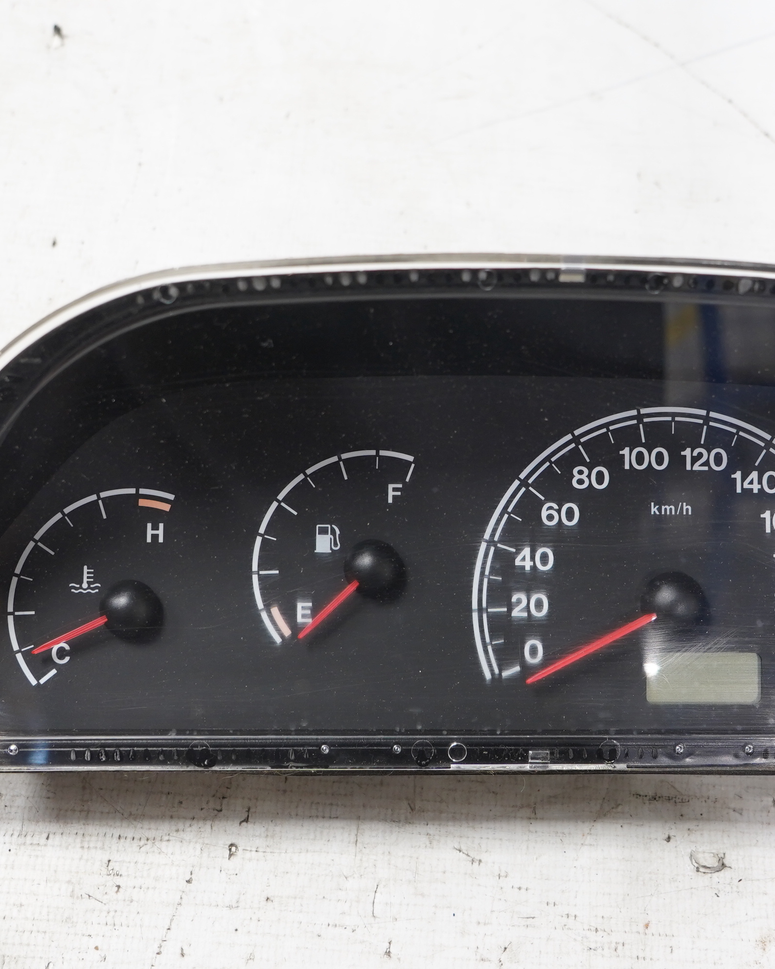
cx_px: 507
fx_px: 1348
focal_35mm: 47
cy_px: 486
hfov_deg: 31.9
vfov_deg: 39.5
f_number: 4
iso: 800
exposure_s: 1/60
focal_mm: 22
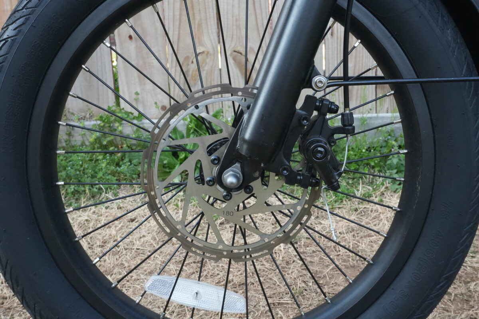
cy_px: 160
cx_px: 240
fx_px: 559
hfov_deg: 46.4
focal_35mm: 42
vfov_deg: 31.9
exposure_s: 1/100
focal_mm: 28
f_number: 16
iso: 3200
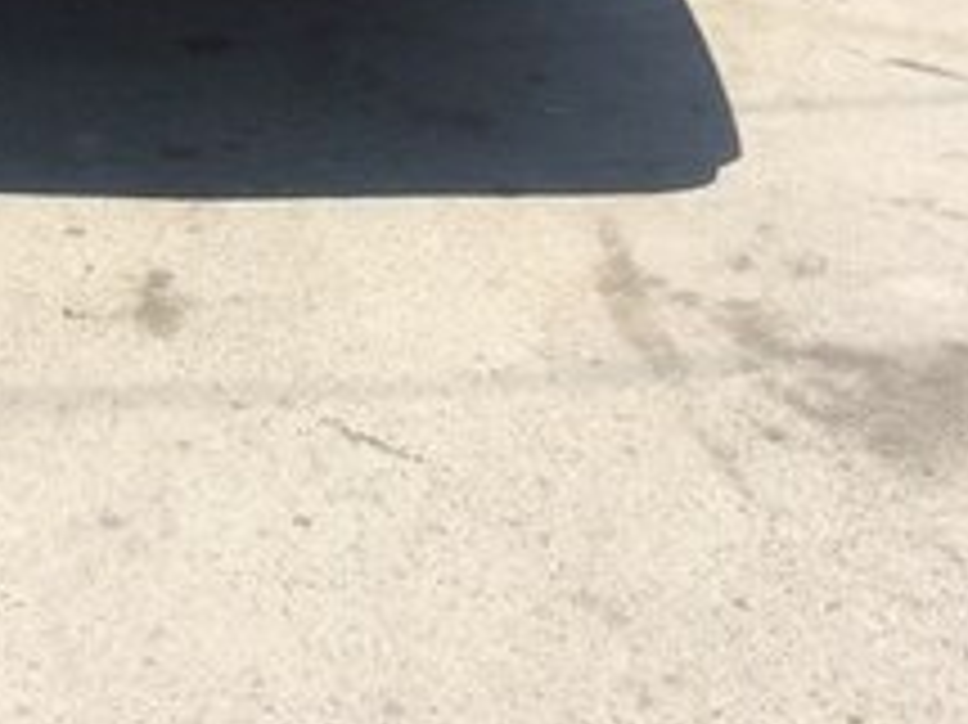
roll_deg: -2.4
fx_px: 2487
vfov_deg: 15.9
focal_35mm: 89
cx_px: 86
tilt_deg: -18.3
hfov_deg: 21.5
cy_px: -173
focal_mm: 4.15
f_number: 2.2
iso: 32
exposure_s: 1/1709
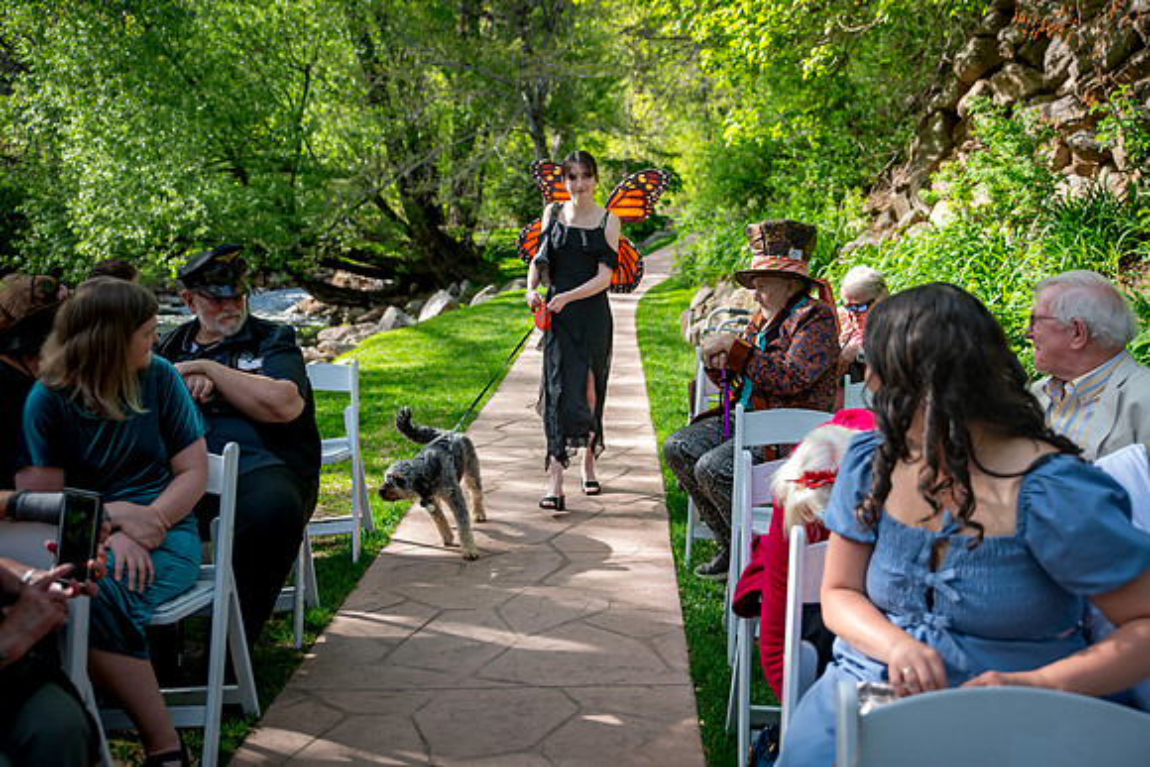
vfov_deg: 34.4
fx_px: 1240
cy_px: 375
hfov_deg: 49.8
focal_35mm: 39
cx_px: 564
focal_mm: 36
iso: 400
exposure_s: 1/1000
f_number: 2.8
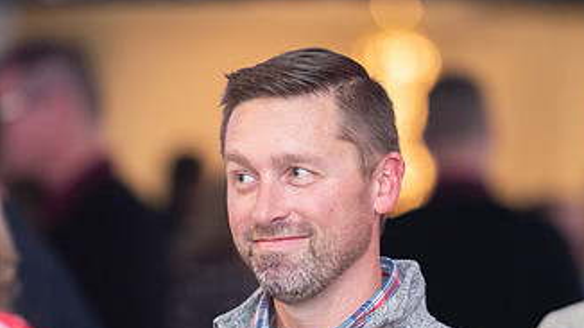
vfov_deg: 3.0
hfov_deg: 5.3
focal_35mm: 404
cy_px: 286
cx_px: 346
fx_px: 6253
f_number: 2.8
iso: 1600
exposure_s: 1/200
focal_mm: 200
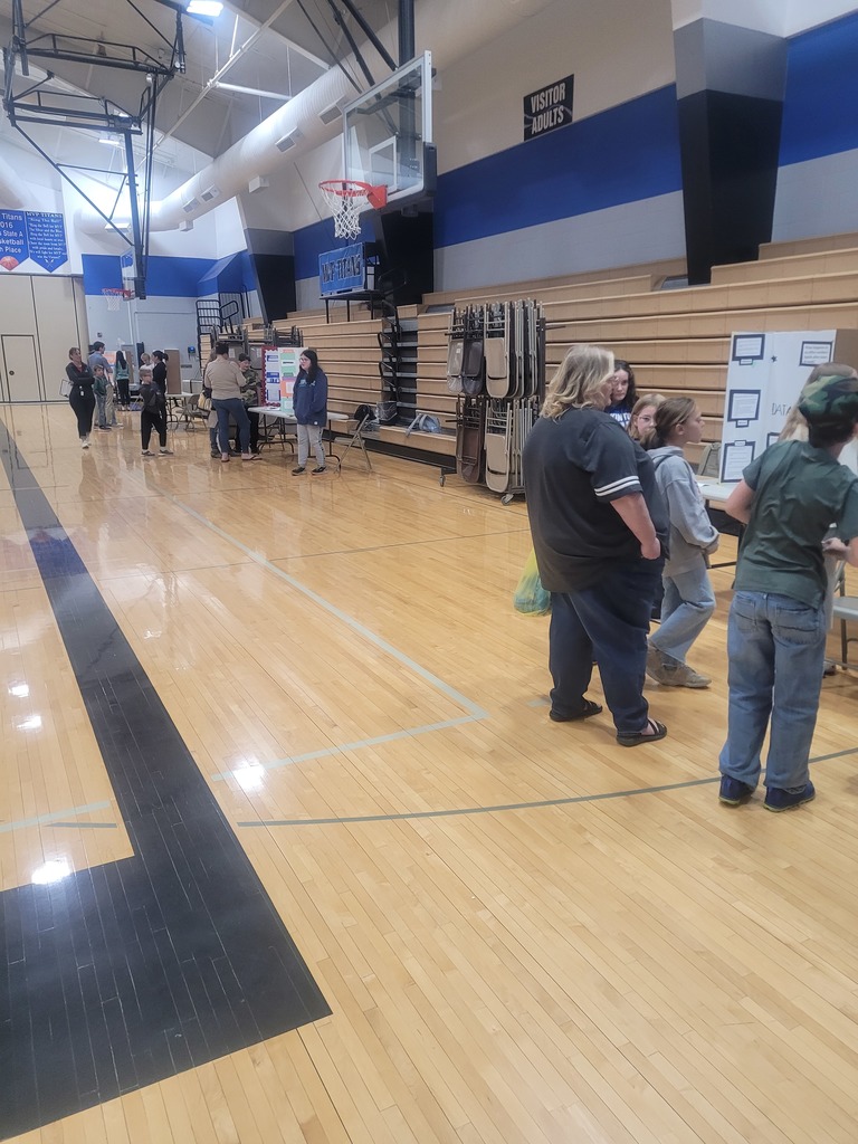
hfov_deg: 53.1
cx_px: 429
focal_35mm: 26
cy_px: 572
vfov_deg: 67.3
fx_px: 859
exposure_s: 1/120
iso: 250
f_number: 1.8
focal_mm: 5.4
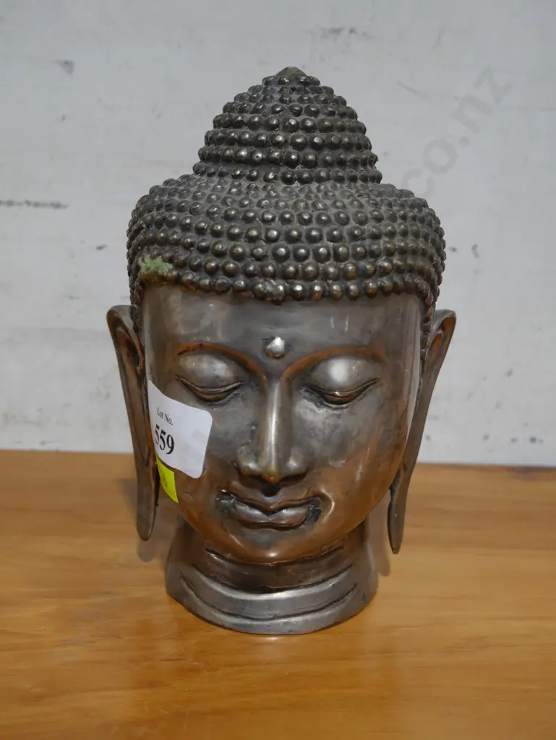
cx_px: 278
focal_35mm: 46
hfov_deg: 31.5
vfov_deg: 41.2
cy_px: 370
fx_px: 984
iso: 400
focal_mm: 23
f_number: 5.1
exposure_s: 1/60
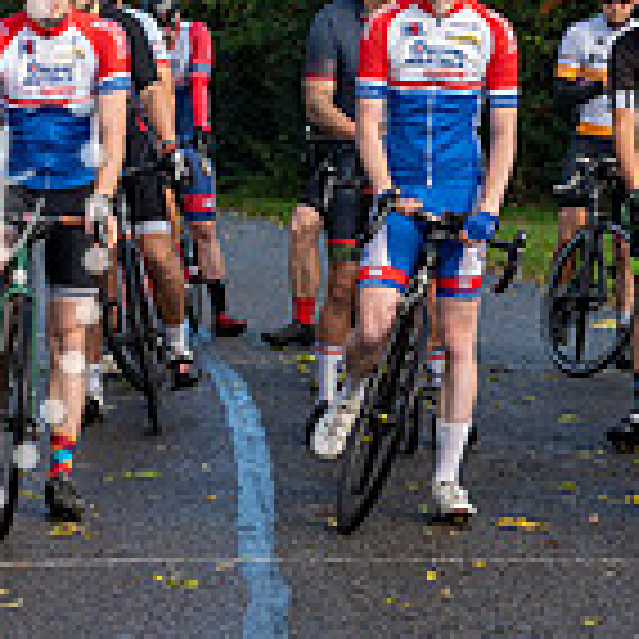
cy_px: -16
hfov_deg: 9.2
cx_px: 387
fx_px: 3989
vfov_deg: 9.1
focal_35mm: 191
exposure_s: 1/500
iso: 200
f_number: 4
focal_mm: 55
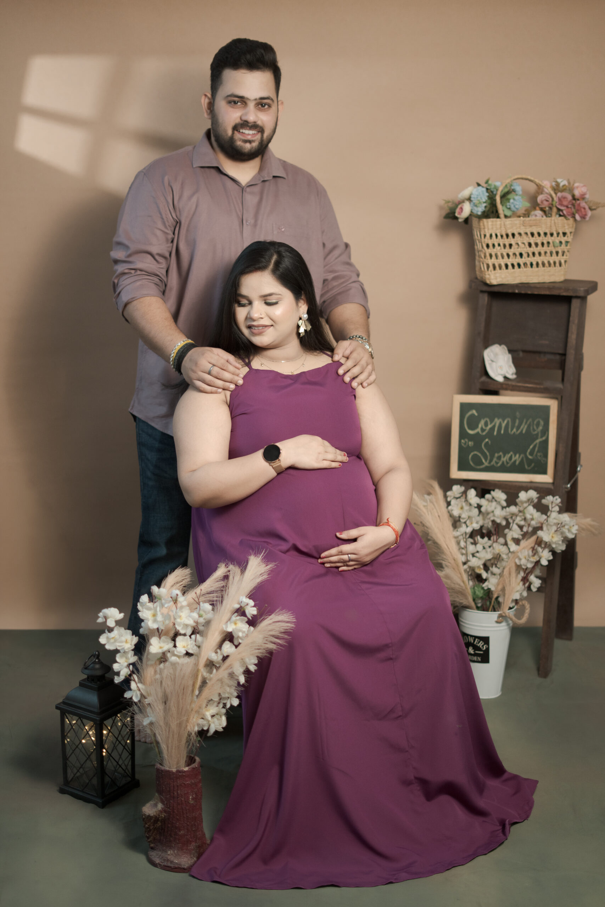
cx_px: 302
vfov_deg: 39.6
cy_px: 454
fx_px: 1260
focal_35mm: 50
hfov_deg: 27.0
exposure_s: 1/160
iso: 640
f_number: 1.8
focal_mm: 50
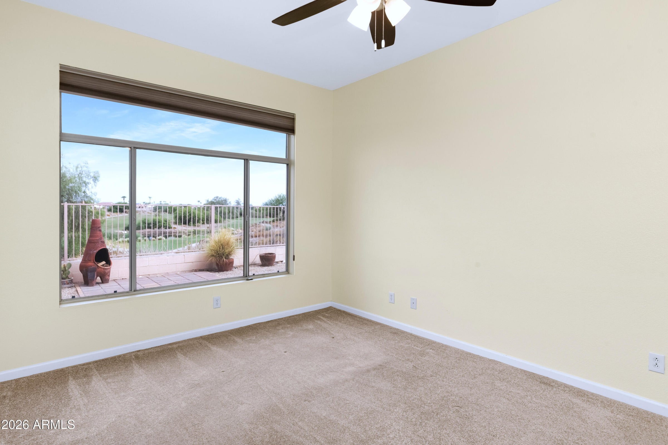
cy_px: 222
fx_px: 353
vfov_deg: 64.6
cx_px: 334
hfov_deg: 86.9
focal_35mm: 19
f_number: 9
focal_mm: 19
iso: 500
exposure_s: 1/125
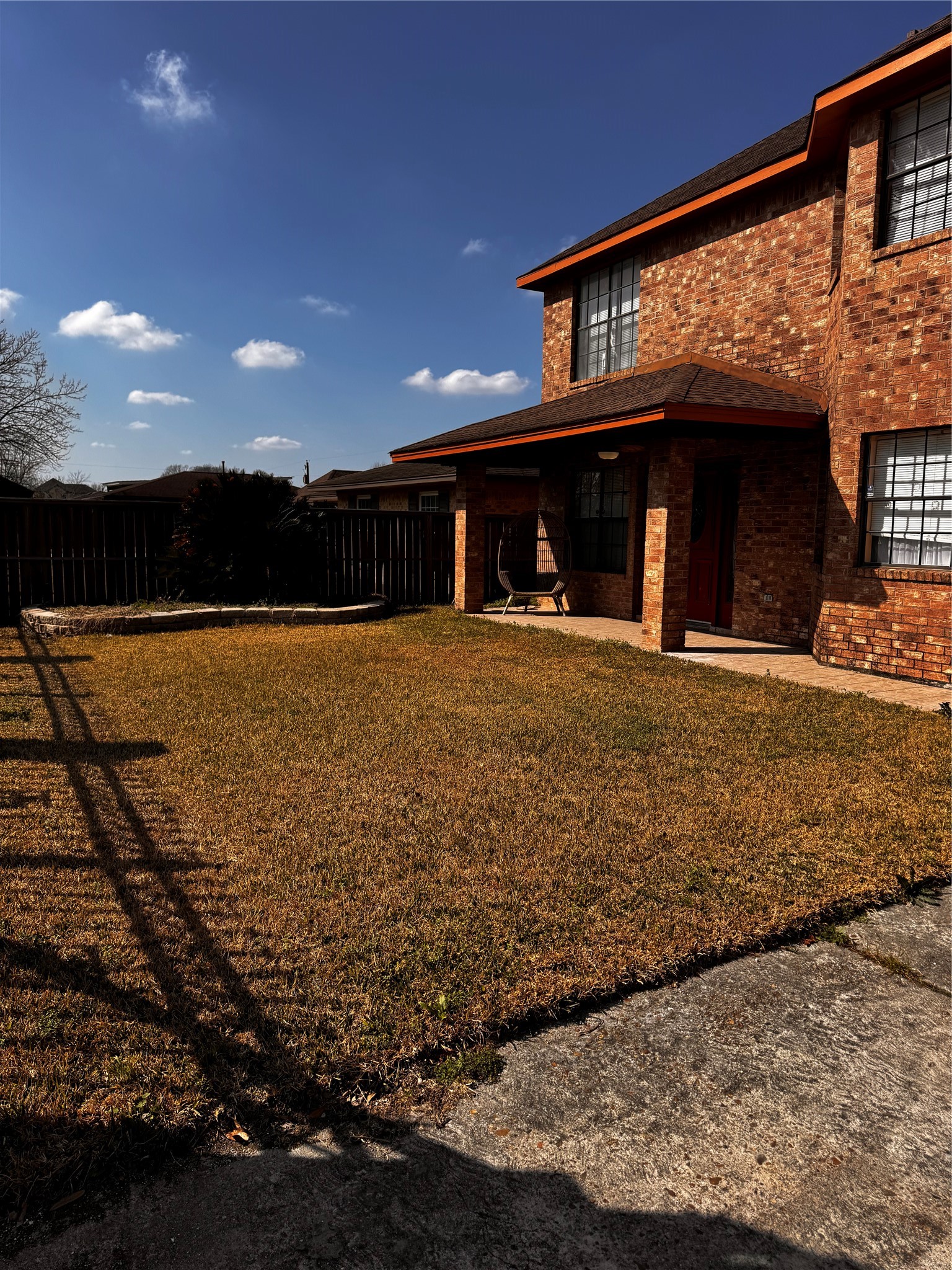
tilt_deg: -6.5
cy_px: 635
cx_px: 476
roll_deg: -1.4
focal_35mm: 24
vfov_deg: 71.6
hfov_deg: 56.8
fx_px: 880
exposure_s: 1/5348
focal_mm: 6.76
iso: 80
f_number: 1.78
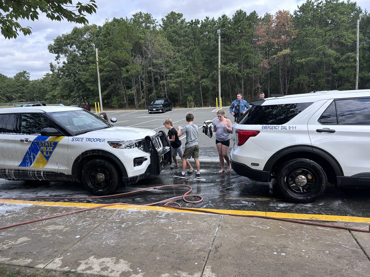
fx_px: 278
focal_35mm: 26
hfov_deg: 67.3
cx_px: 185
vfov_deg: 53.1
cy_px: 138
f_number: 1.5
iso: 50
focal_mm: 5.7
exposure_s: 1/2045
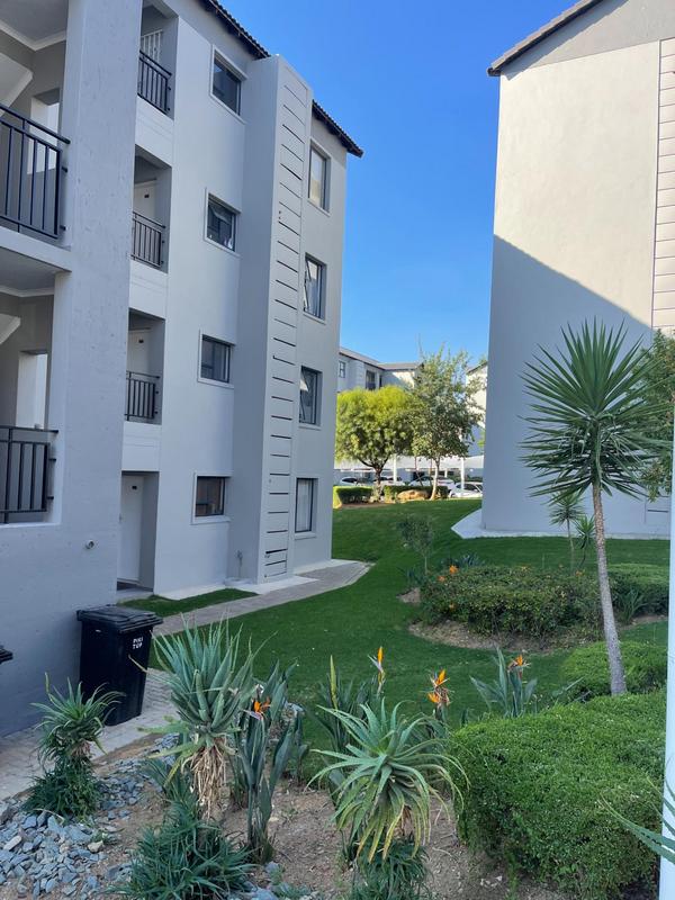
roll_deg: -3.5
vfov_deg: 69.4
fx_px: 650
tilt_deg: -0.2
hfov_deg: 54.9
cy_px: 450
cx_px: 338
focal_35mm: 25
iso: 32
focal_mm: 5.1
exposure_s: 1/1011
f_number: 1.6
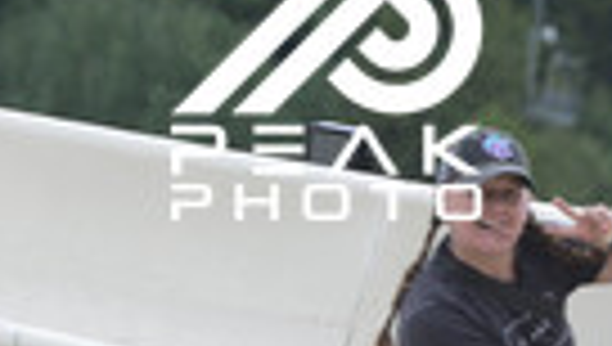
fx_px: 9736
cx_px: 644
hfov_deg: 3.6
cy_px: 497
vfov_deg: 2.0
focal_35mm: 599
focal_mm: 195
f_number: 6.3
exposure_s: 1/640
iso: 800
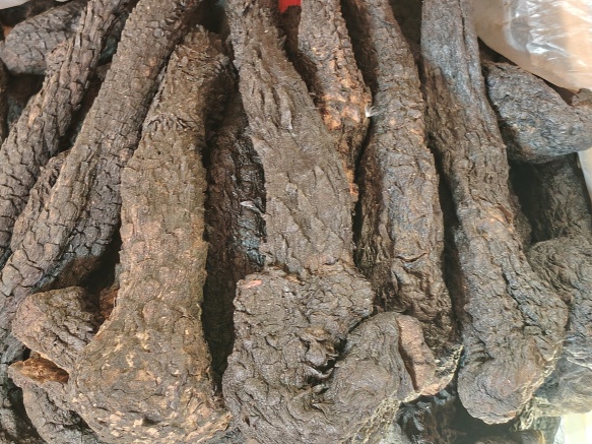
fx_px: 1197
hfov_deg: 27.7
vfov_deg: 21.0
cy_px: 210
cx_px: 238
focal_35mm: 70
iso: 291
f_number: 1.88
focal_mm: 4.84
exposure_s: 1/30
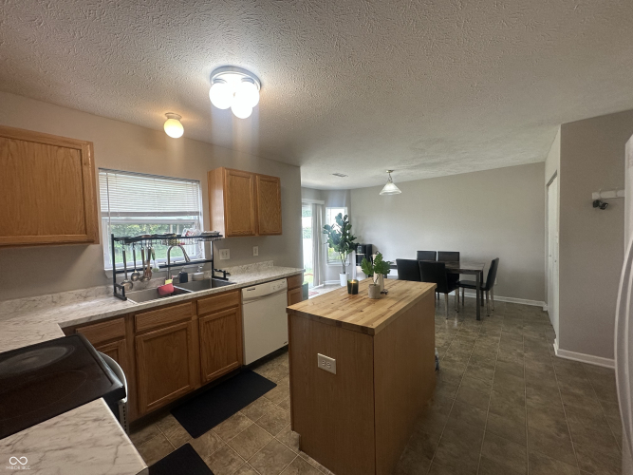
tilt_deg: -1.6
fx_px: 256
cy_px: 238
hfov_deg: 102.1
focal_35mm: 14
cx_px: 316
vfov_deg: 85.7
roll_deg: +1.5
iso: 160
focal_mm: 2.22
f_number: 2.2
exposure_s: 1/120
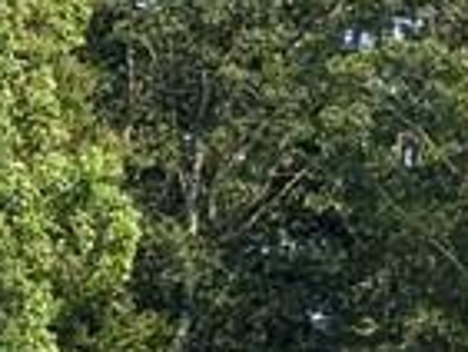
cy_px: 608
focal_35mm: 347
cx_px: -768
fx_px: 4695
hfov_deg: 5.5
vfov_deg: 4.3
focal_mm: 6.81
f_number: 1.85
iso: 48
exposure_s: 1/1013
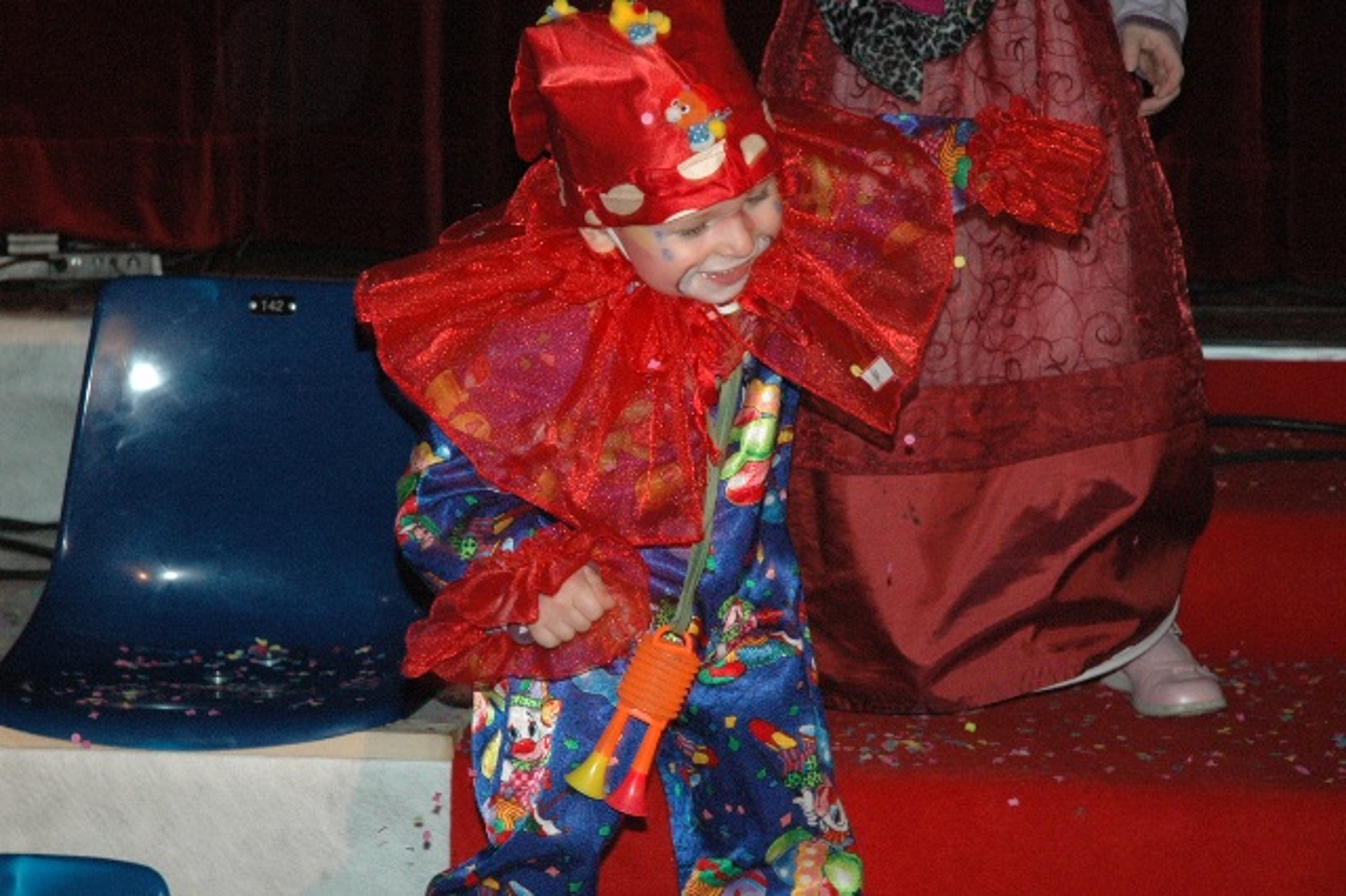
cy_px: 448
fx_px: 3475
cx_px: 673
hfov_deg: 21.9
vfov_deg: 14.7
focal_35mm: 93
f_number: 5
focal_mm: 62
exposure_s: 1/60
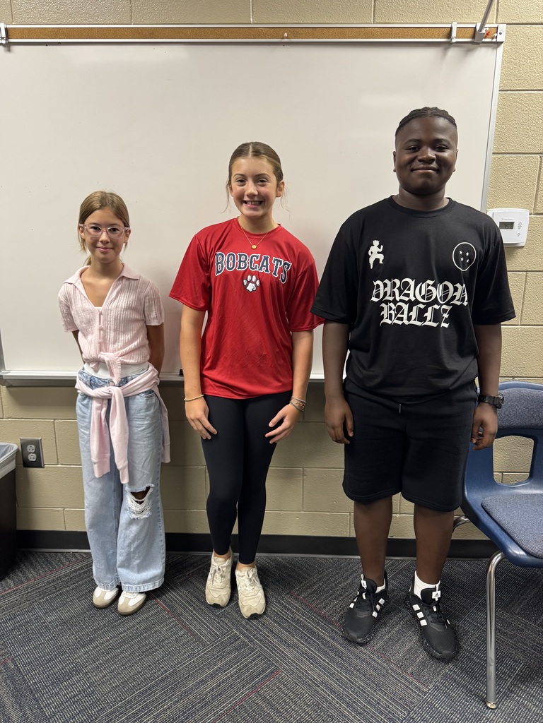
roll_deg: -0.1
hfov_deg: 56.8
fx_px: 502
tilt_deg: -13.4
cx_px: 272
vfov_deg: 71.6
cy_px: 362
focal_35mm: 24
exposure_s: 1/60
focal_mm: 6.76
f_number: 1.78
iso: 200
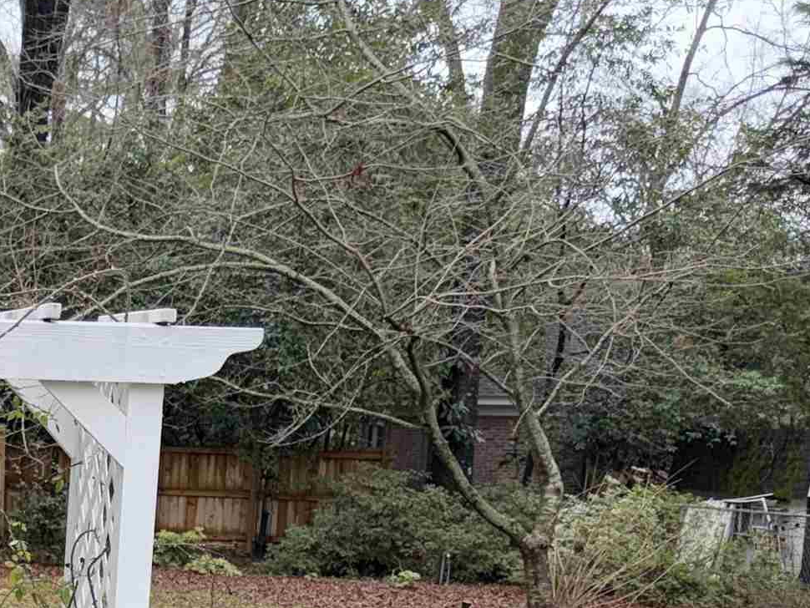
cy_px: 710
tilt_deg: -8.2
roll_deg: -0.1
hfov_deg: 23.3
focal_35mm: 76
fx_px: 1779
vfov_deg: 18.5
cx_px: -189
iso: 80
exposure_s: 1/363
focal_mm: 6.76
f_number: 1.78
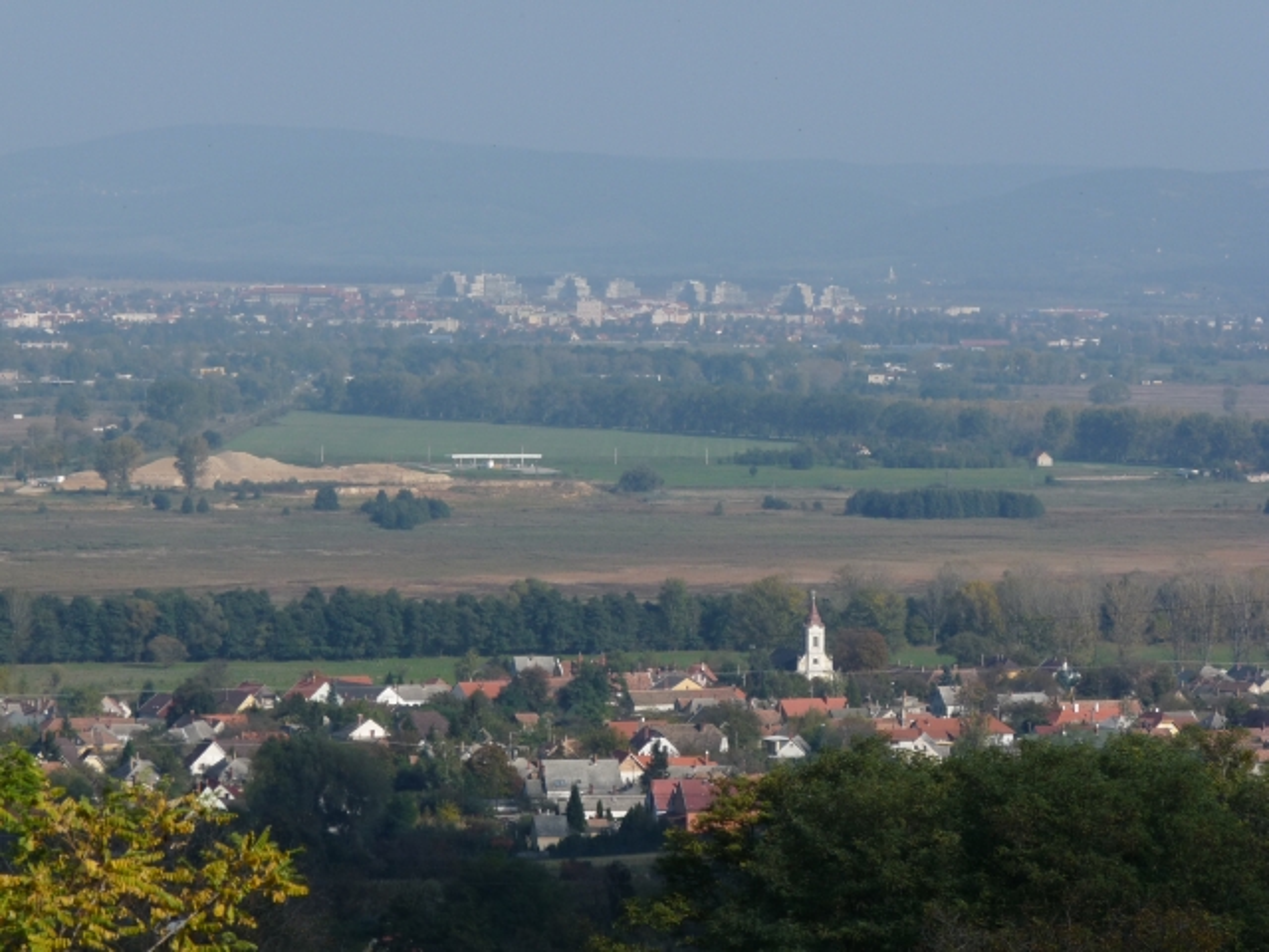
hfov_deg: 9.5
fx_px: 7662
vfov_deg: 7.1
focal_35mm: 209
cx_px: 634
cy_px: 476
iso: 100
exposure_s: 1/400
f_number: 6.3
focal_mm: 37.1
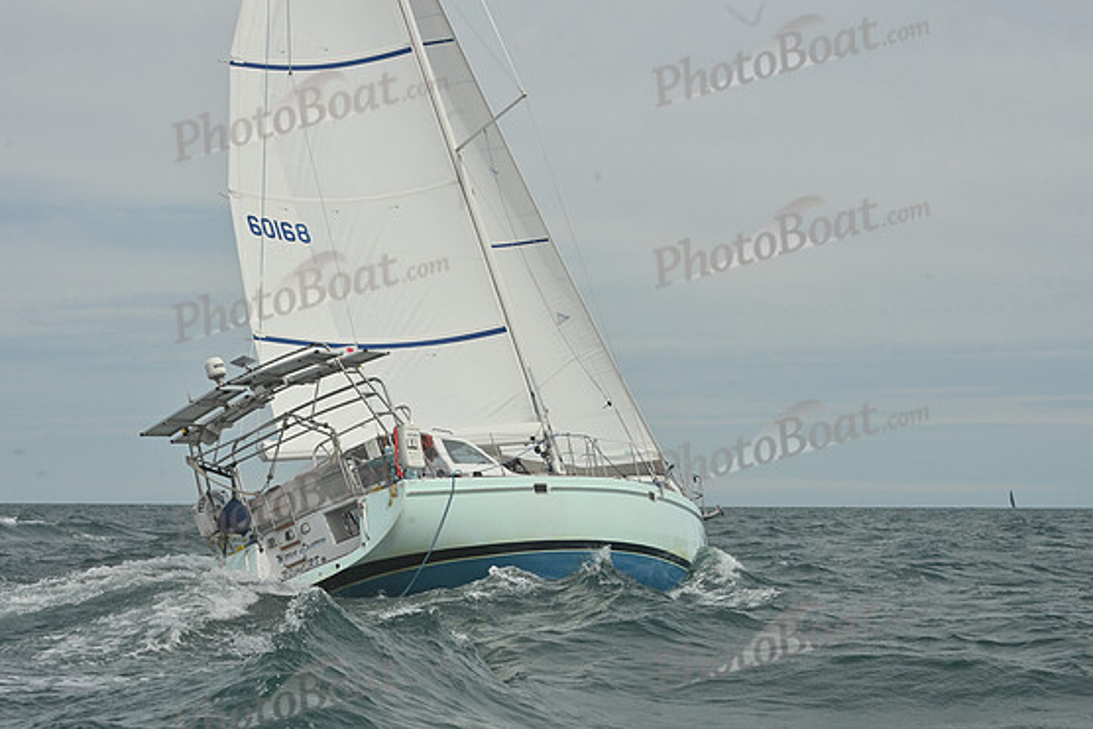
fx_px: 2217
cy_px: 366
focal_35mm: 73
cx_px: 552
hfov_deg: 27.7
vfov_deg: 18.7
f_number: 11
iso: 320
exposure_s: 1/1250
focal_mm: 70
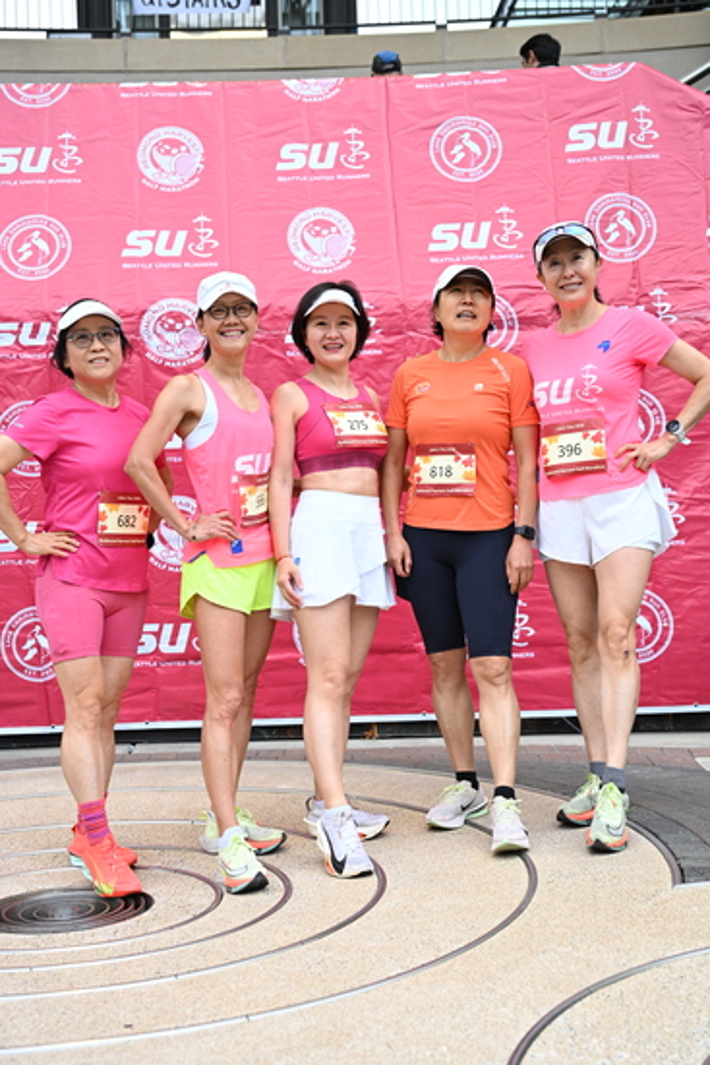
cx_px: 355
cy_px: 532
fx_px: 1301
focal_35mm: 44
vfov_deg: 44.5
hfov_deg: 30.5
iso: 2000
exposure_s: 1/400
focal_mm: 44
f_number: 4
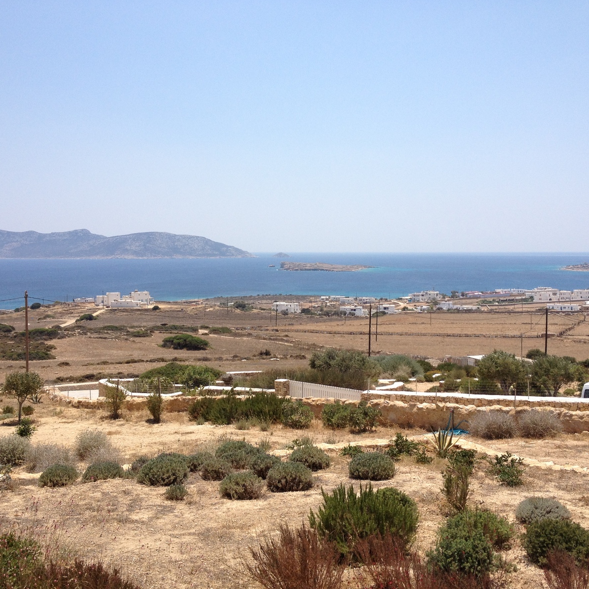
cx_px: 308
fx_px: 809
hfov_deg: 40.0
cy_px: 294
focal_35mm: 42
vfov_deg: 40.0
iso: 50
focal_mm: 4.28
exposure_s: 1/2404
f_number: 2.4
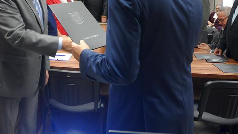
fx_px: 278
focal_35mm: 44
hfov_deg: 45.6
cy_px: 27
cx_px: 78
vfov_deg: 26.6
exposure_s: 1/80
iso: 1250
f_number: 4.5
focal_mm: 18
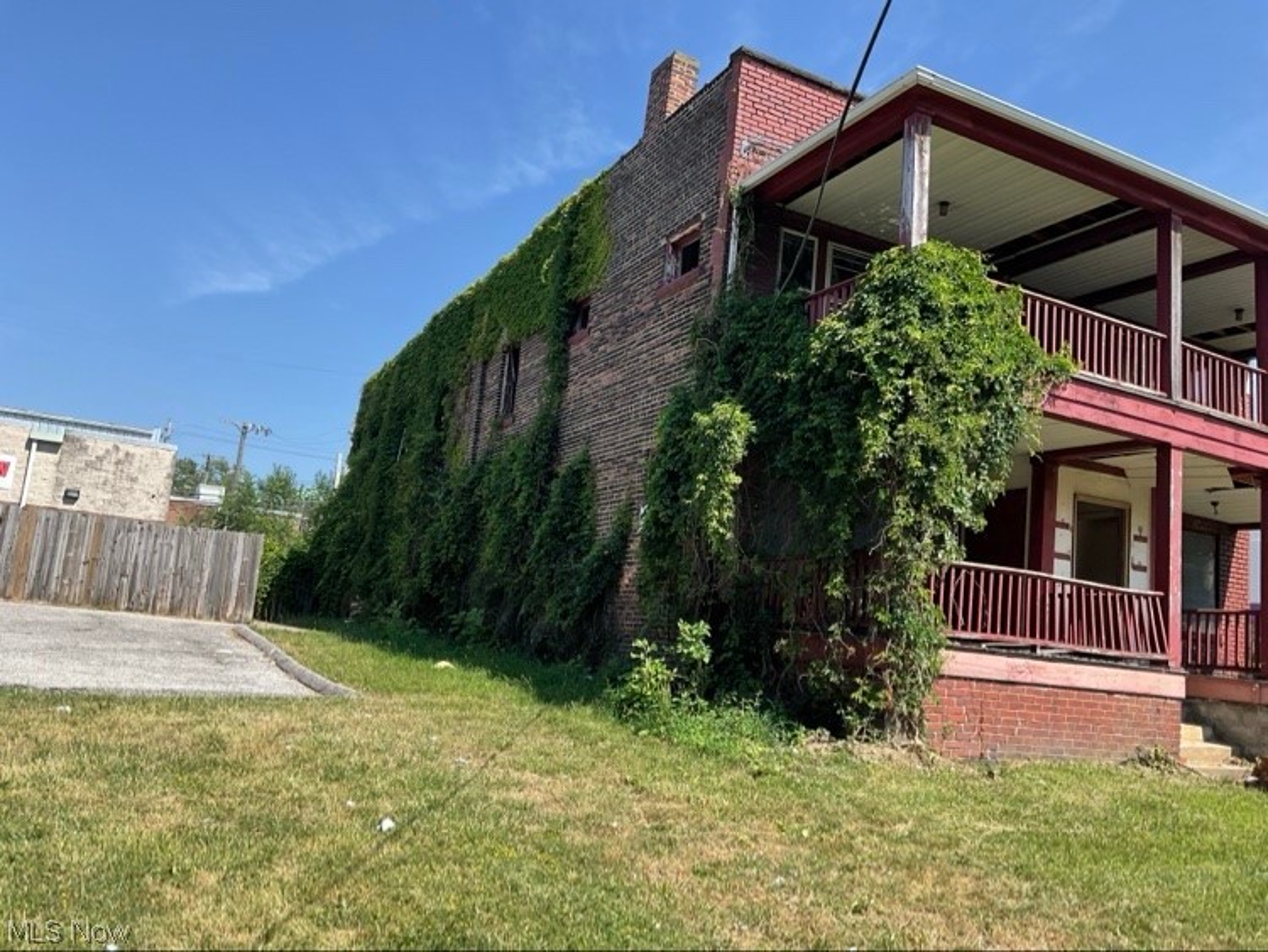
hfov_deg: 61.6
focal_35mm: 29
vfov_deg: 48.3
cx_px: 634
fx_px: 1063
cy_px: 476
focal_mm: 3
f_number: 1.8
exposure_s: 1/1076
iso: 16
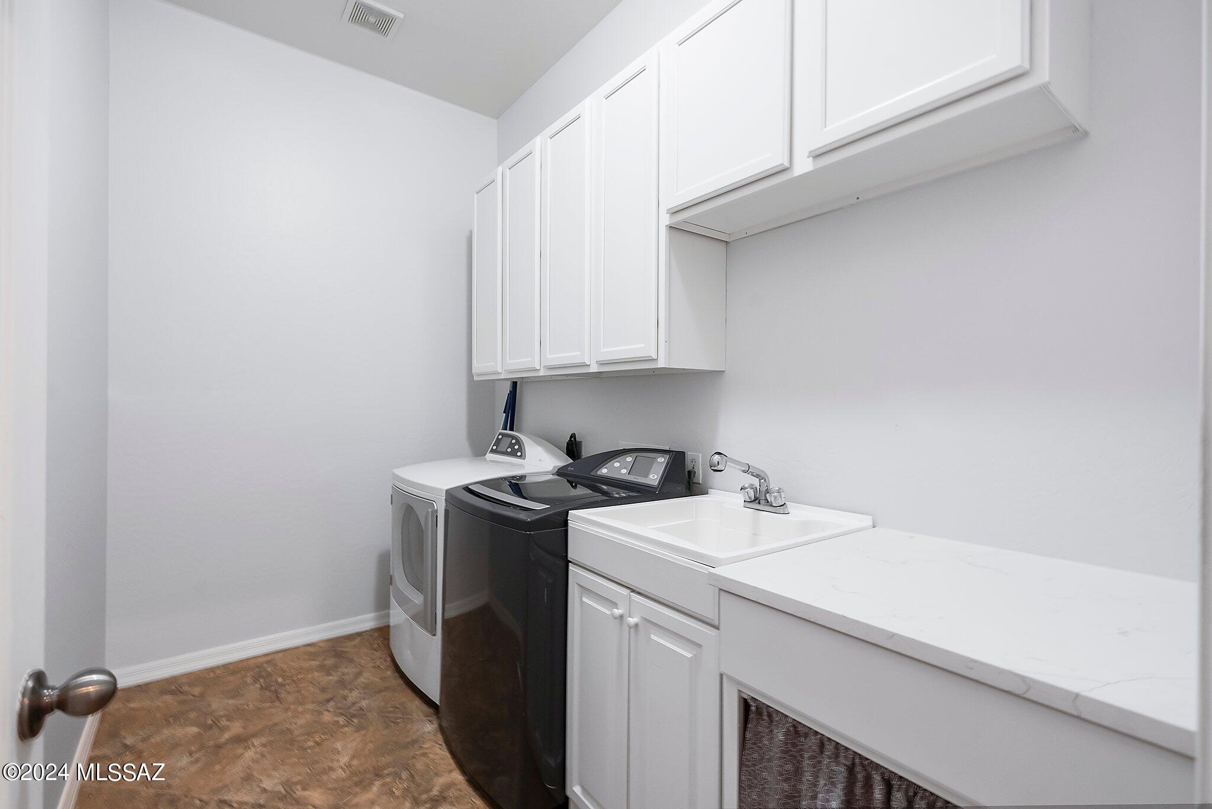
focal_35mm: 16
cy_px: 404
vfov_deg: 73.8
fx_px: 539
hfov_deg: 96.7
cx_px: 606
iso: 2500
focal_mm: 16
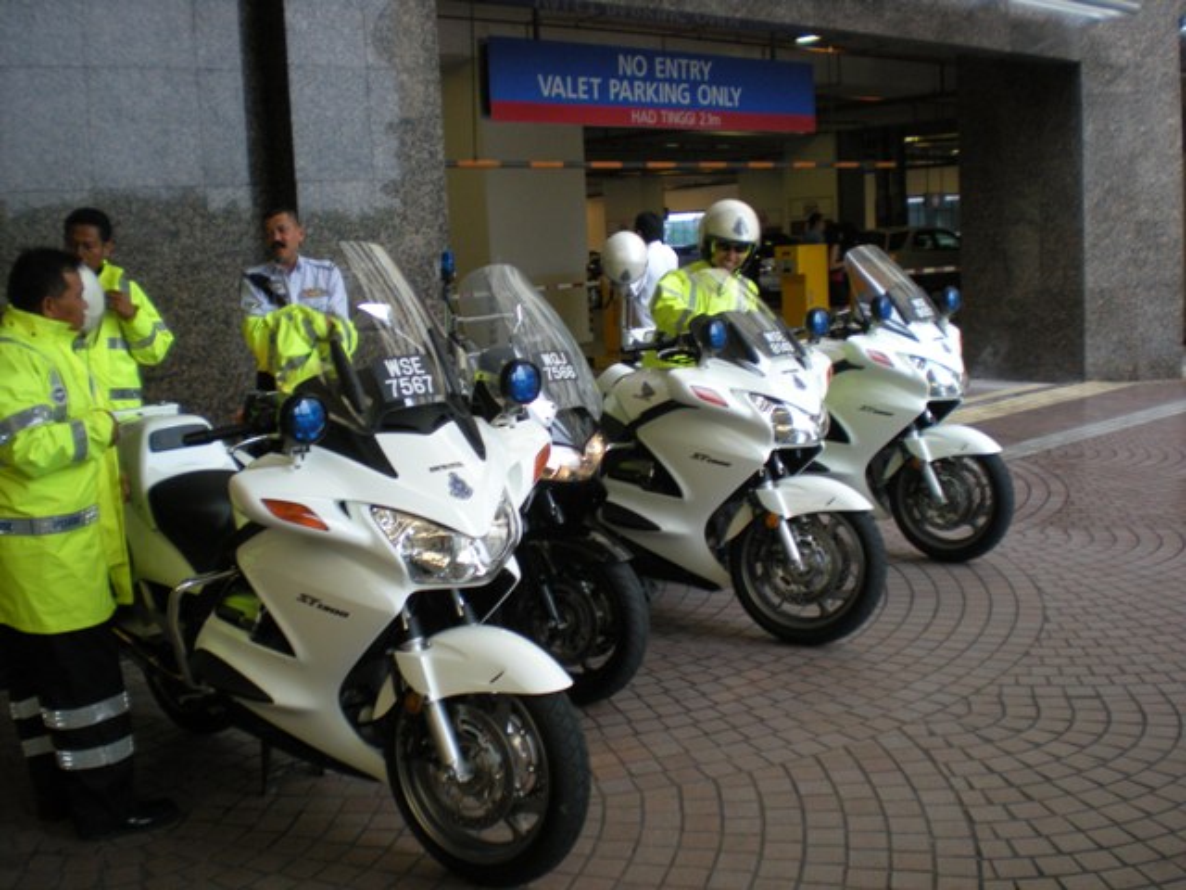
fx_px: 1302
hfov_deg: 49.0
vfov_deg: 37.7
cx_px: 593
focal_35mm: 38
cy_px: 445
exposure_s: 1/55.3
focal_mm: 6.3
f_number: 3.1
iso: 200
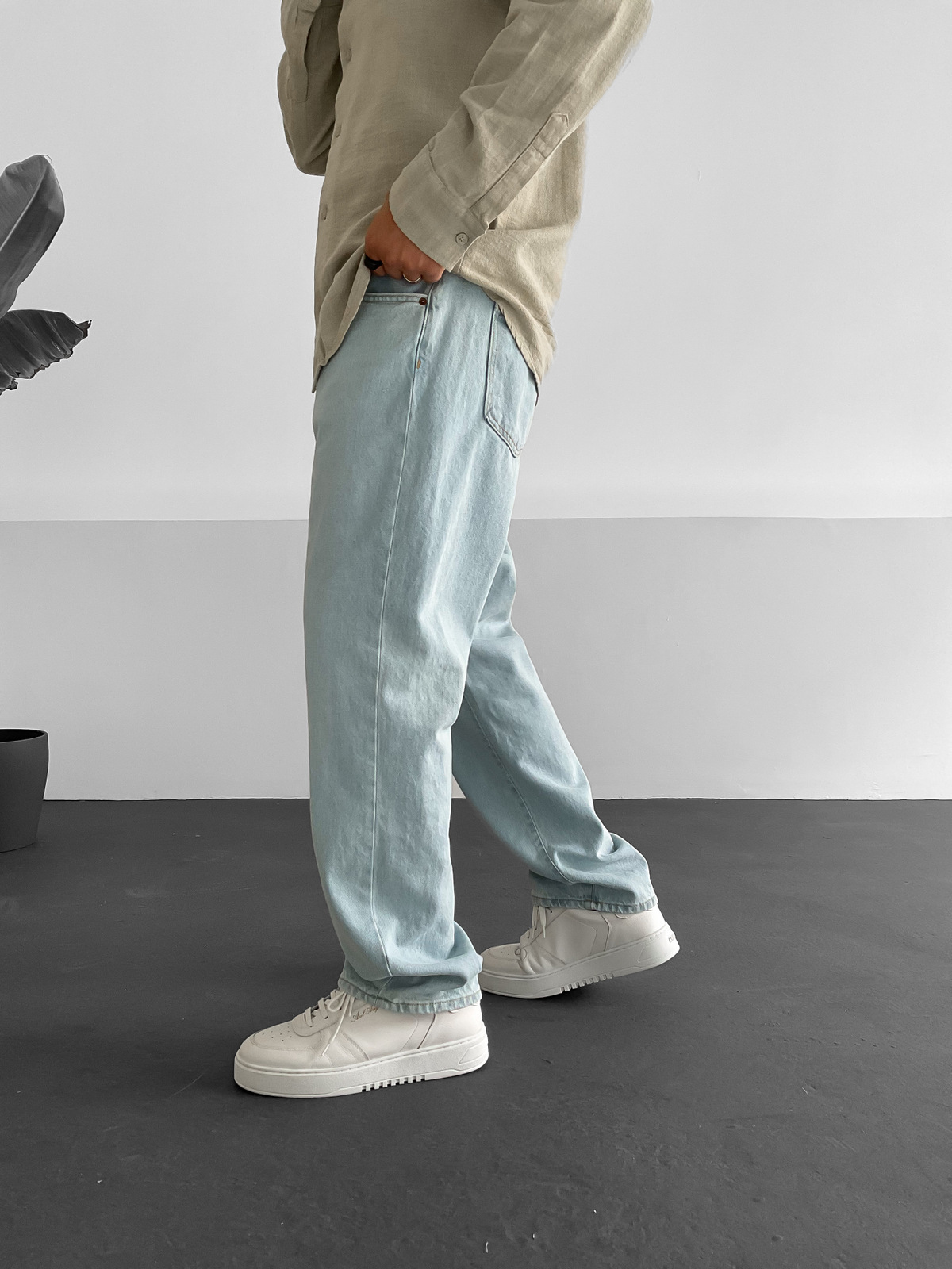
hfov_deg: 48.2
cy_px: 634
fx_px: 1063
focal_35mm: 29
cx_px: 476
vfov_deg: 61.7
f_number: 1.8
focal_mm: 3
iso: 64
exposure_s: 1/120
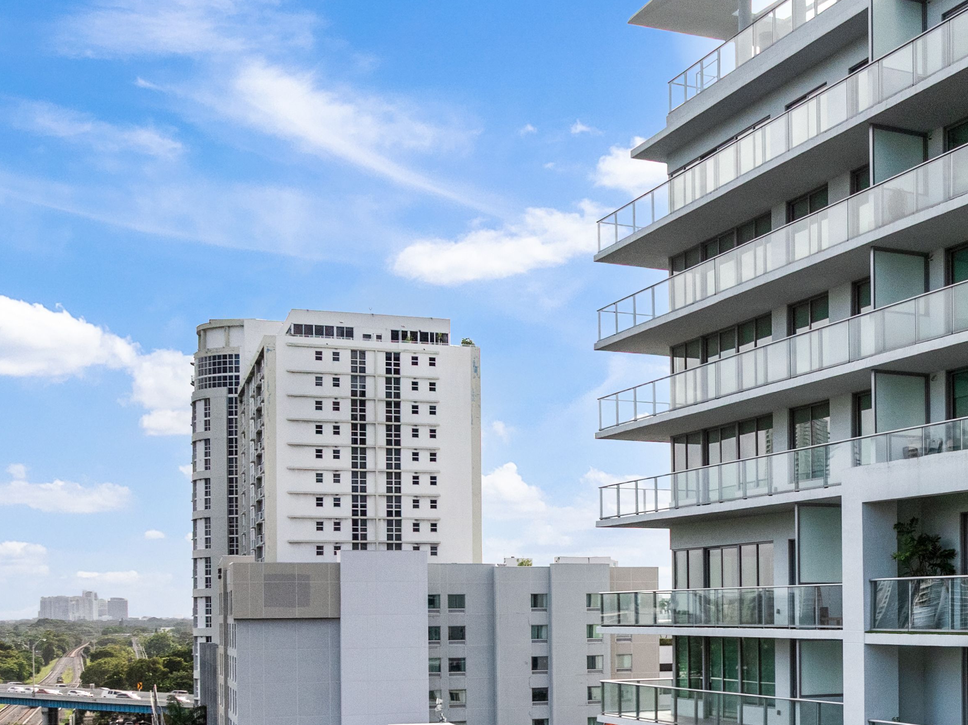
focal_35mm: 54
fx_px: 1509
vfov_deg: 25.4
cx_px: 916
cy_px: 765
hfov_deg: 33.2
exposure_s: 1/640
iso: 400
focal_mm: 12.29
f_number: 2.8
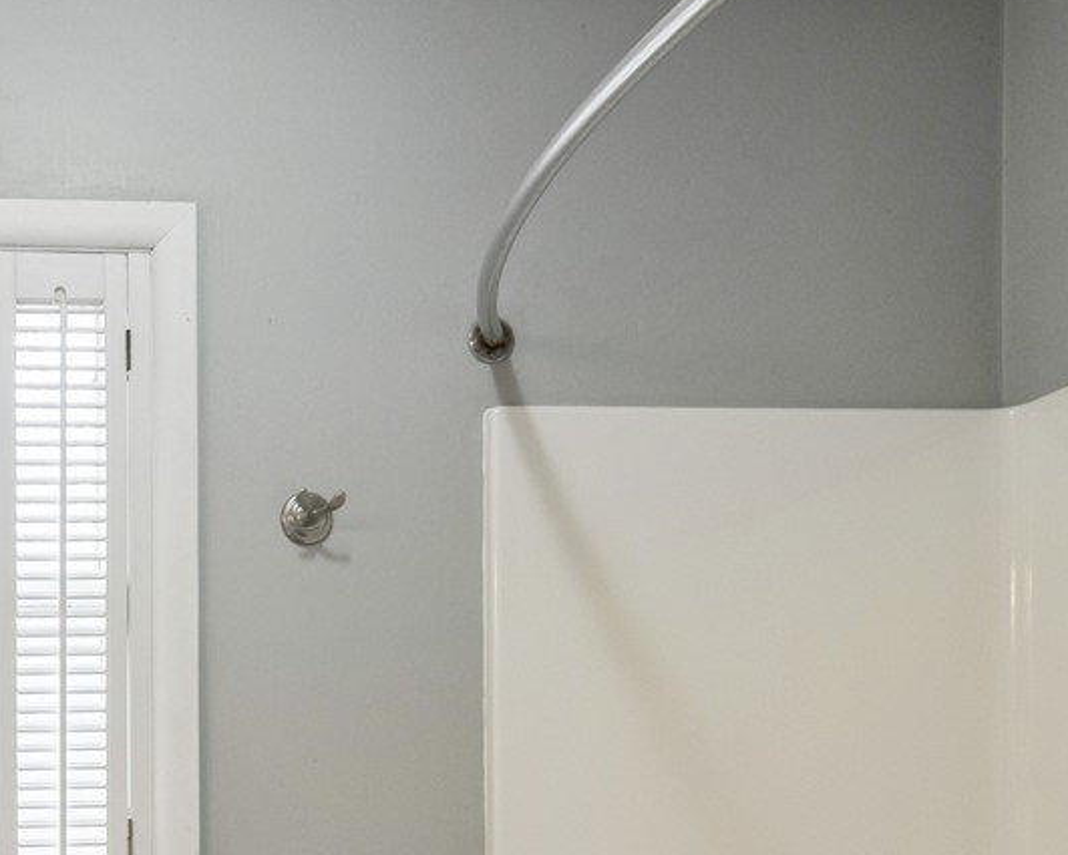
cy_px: 866
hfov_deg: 34.9
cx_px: -19
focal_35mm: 48
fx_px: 1517
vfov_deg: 29.3
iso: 400
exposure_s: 1/25
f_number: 9
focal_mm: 16
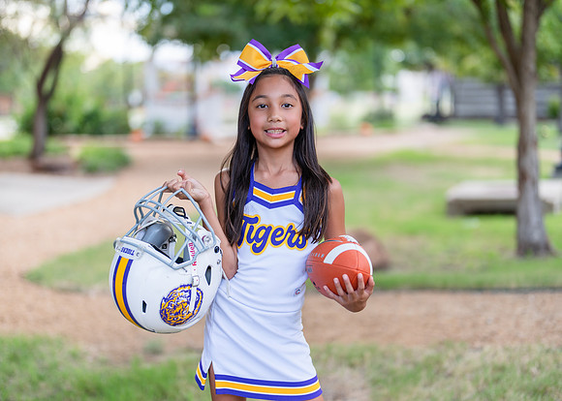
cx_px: 281
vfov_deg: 25.8
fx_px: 876
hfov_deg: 35.6
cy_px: 200
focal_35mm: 55
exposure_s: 1/400
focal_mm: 50
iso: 100
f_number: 1.2
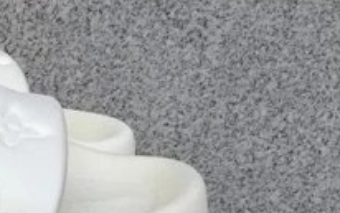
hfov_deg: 18.4
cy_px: 274
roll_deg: -0.7
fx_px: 946
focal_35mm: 102
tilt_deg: -20.5
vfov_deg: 12.5
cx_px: -150
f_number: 2.4
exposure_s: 1/359
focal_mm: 3.3
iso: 25
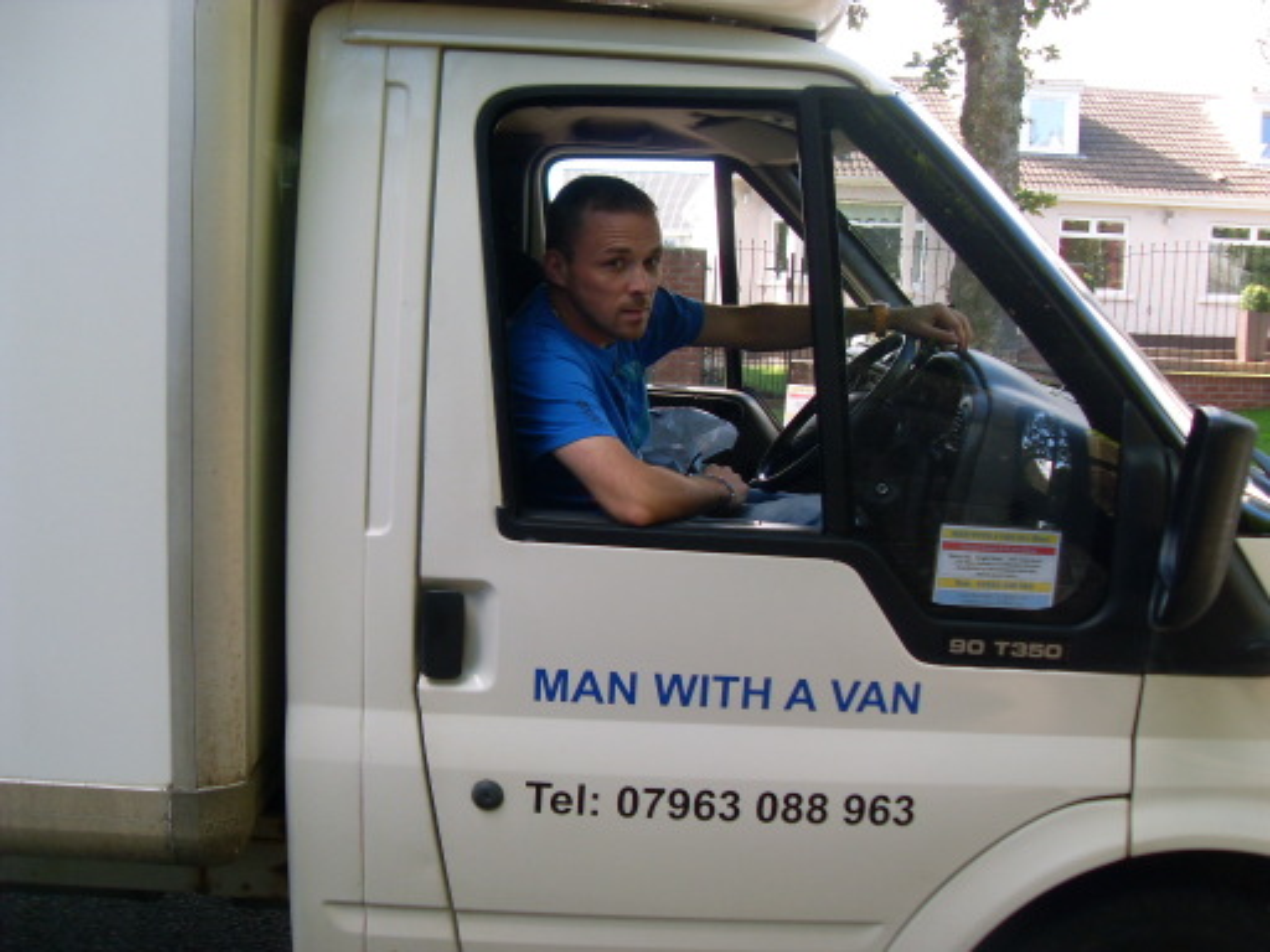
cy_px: 476
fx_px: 1357
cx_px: 635
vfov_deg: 38.7
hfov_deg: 50.1
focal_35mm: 37
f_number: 2.8
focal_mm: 6.3
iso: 80
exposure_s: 1/125
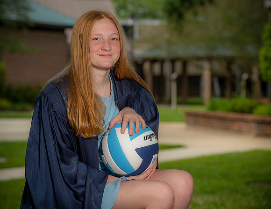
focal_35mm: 126
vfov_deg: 11.9
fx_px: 1000
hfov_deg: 15.4
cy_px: 102
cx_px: 127
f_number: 5.6
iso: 80
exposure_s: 1/250
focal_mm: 112
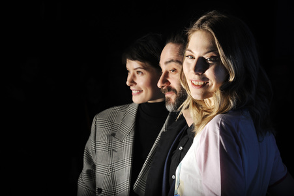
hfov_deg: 16.8
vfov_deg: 11.2
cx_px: 147
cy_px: 98
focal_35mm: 122
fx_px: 996
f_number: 11
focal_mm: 122
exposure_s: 1/320
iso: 200
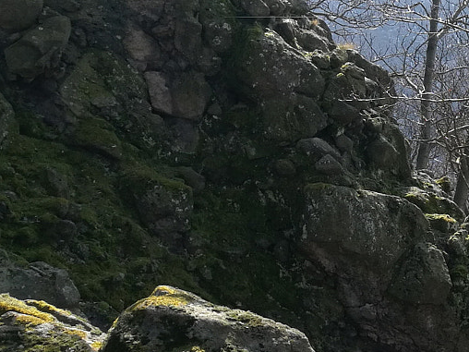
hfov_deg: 20.2
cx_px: 678
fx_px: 1152
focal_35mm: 85
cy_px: 192
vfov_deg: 17.4
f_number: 2.2
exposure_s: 1/332
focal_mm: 4.5
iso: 50
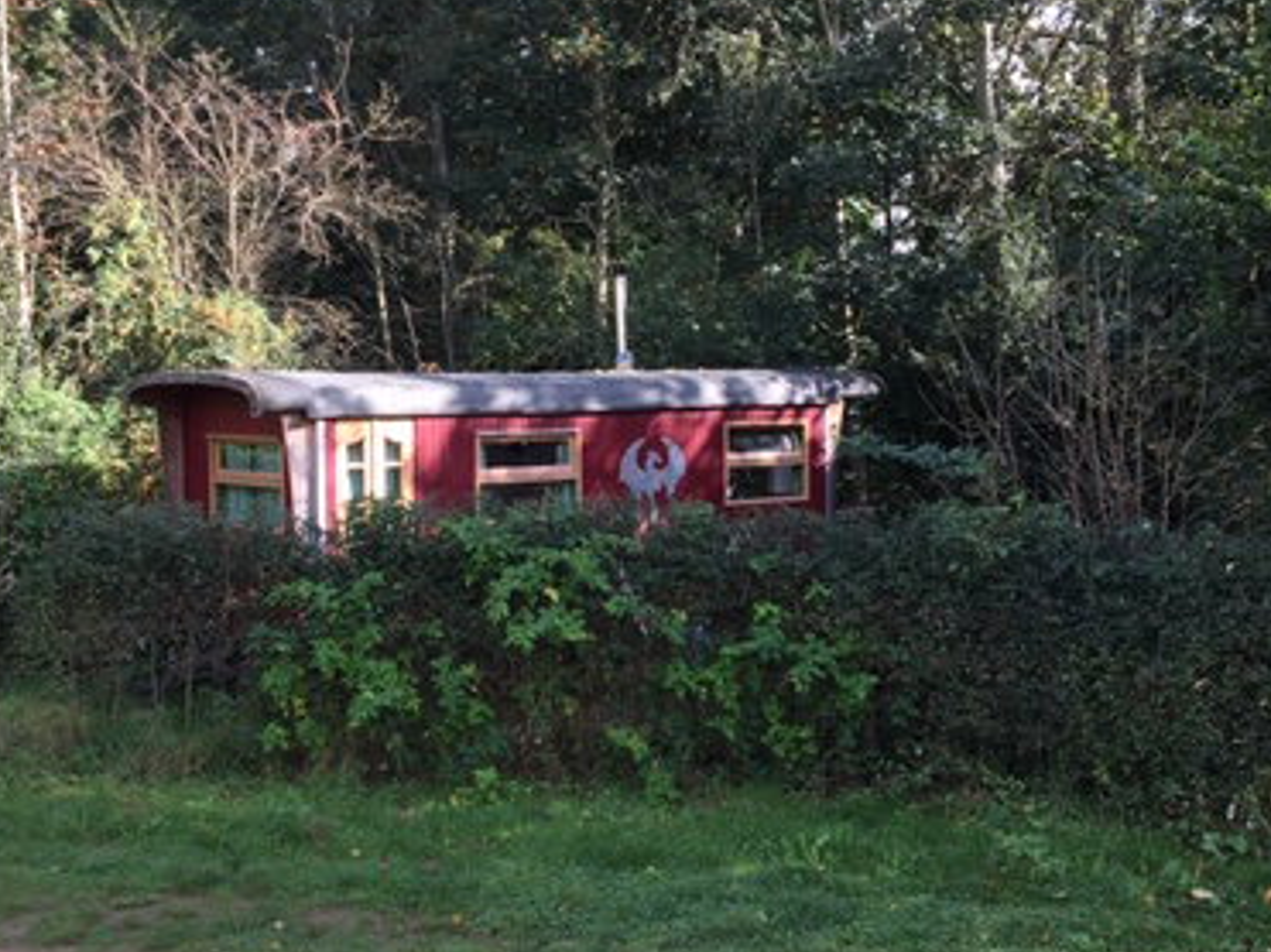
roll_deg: +0.0
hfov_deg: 38.1
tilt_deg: -2.3
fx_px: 1835
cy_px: 473
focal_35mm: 50
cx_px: 562
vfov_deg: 29.1
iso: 25
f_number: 2.2
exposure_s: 1/275
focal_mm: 4.15
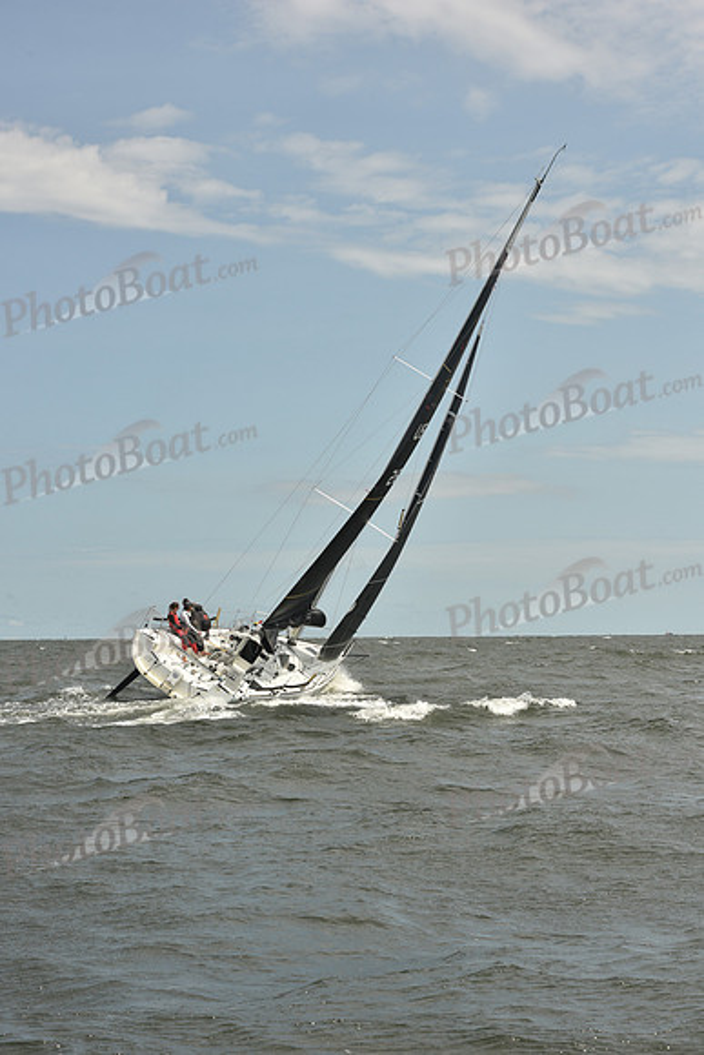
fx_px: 2052
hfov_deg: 19.5
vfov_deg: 28.8
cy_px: 528
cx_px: 352
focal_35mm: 70
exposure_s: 1/800
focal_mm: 70
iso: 250
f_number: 9
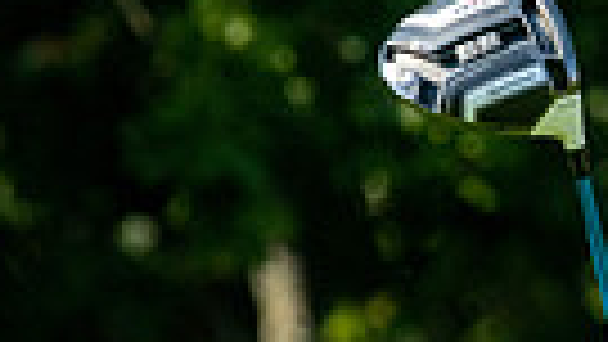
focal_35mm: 2191
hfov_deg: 1.0
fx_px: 35330
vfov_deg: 0.6
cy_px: 738
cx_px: 1240
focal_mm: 300
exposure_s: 1/1600
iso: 200
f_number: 6.3
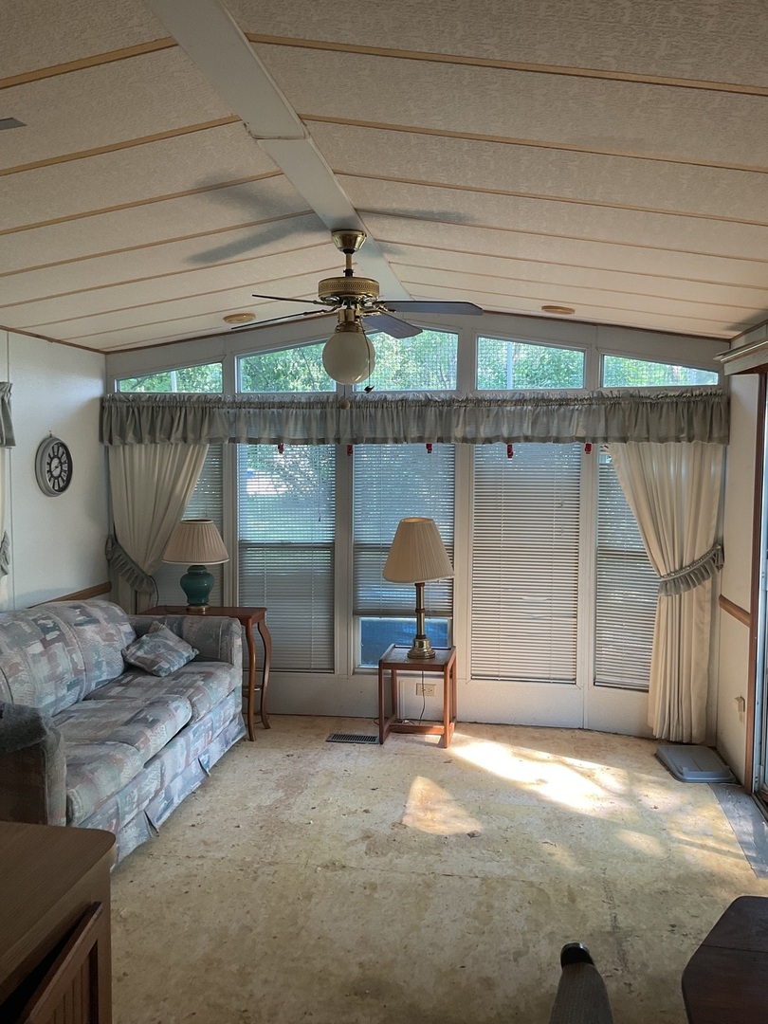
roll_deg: -0.7
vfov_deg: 61.7
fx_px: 858
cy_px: 512
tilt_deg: -2.4
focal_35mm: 29
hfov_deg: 48.2
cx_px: 384
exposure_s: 1/120
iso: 64
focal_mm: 3
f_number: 1.8
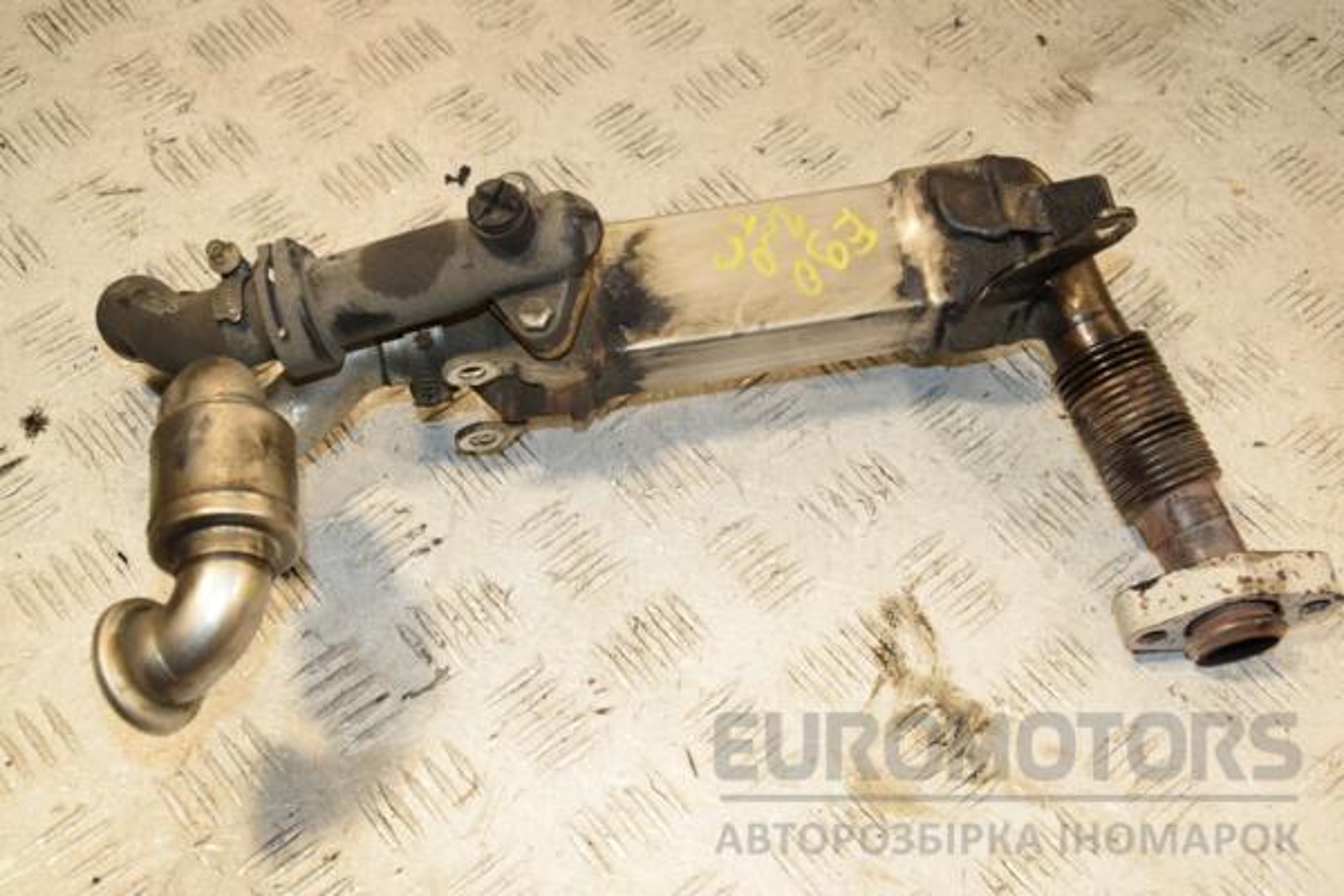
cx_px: 672
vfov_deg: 23.8
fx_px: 2128
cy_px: 448
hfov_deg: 35.1
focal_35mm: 57
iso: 800
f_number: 8
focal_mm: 38
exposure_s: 1/200
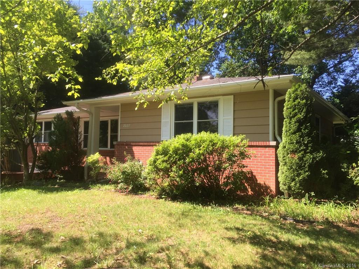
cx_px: 180
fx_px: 301
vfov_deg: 48.2
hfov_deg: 61.7
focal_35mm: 29
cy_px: 134
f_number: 2.2
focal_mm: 4.15
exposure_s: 1/501
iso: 32
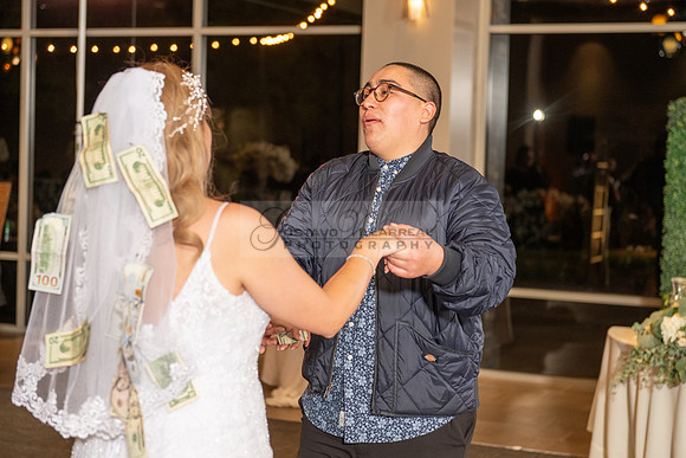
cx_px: 343
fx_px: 1334
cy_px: 229
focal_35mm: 70
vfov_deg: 19.5
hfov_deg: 28.8
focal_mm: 70
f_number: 3.5
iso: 800
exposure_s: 1/160
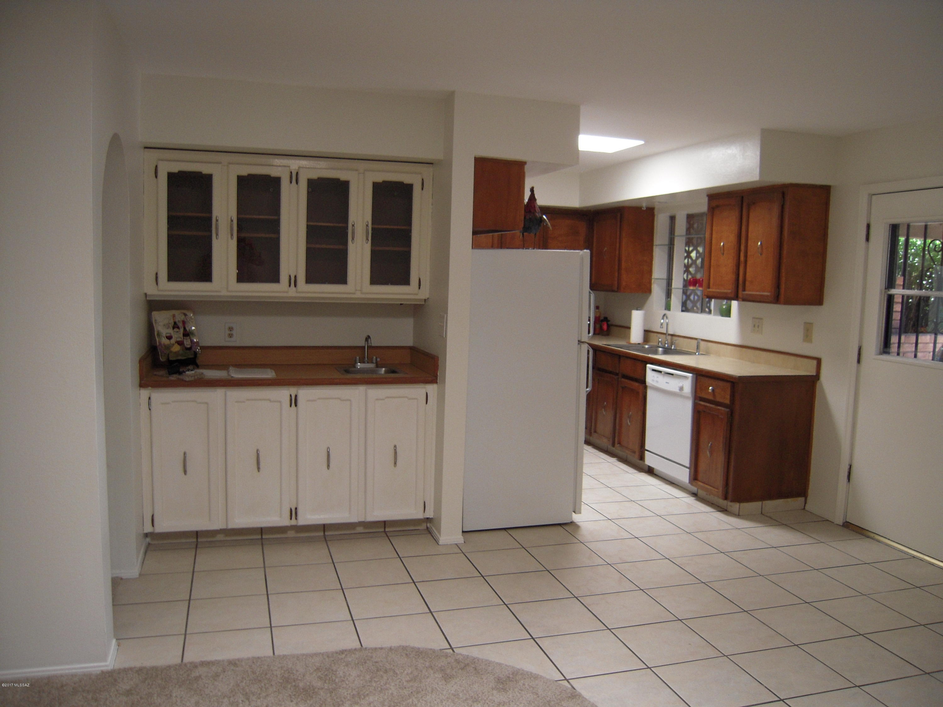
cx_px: 472
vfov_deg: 49.7
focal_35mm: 28
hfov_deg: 63.4
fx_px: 763
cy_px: 354
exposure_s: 1/30
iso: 200
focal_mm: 5
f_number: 2.7
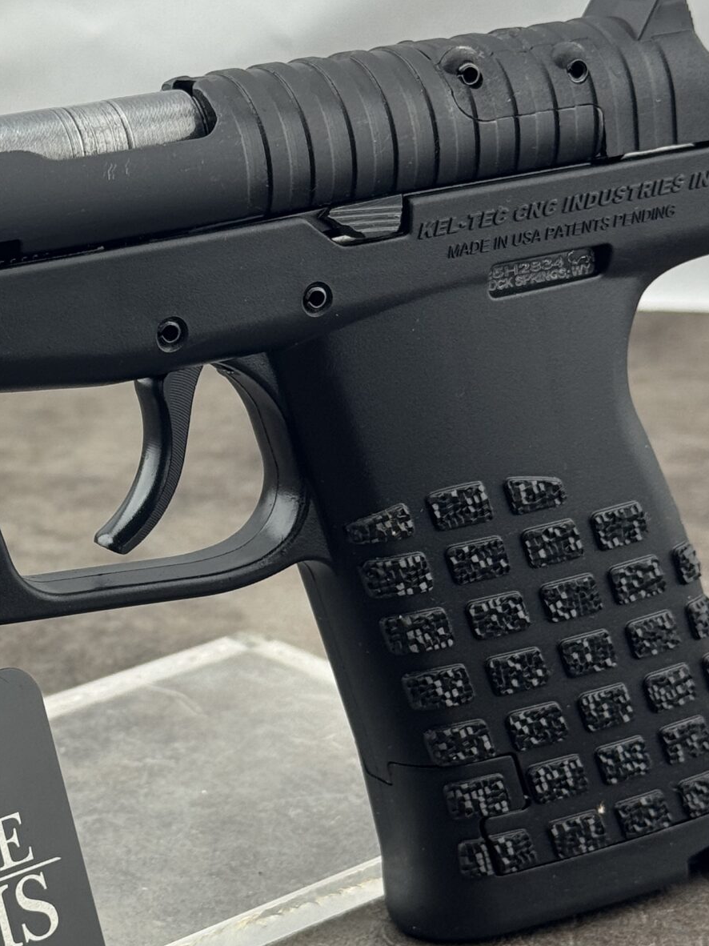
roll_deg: +0.9
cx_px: 74
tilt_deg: -19.7
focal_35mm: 104
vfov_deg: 18.9
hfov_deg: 14.1
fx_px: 2841
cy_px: 511
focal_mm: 6.76
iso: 50
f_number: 1.78
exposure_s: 1/147
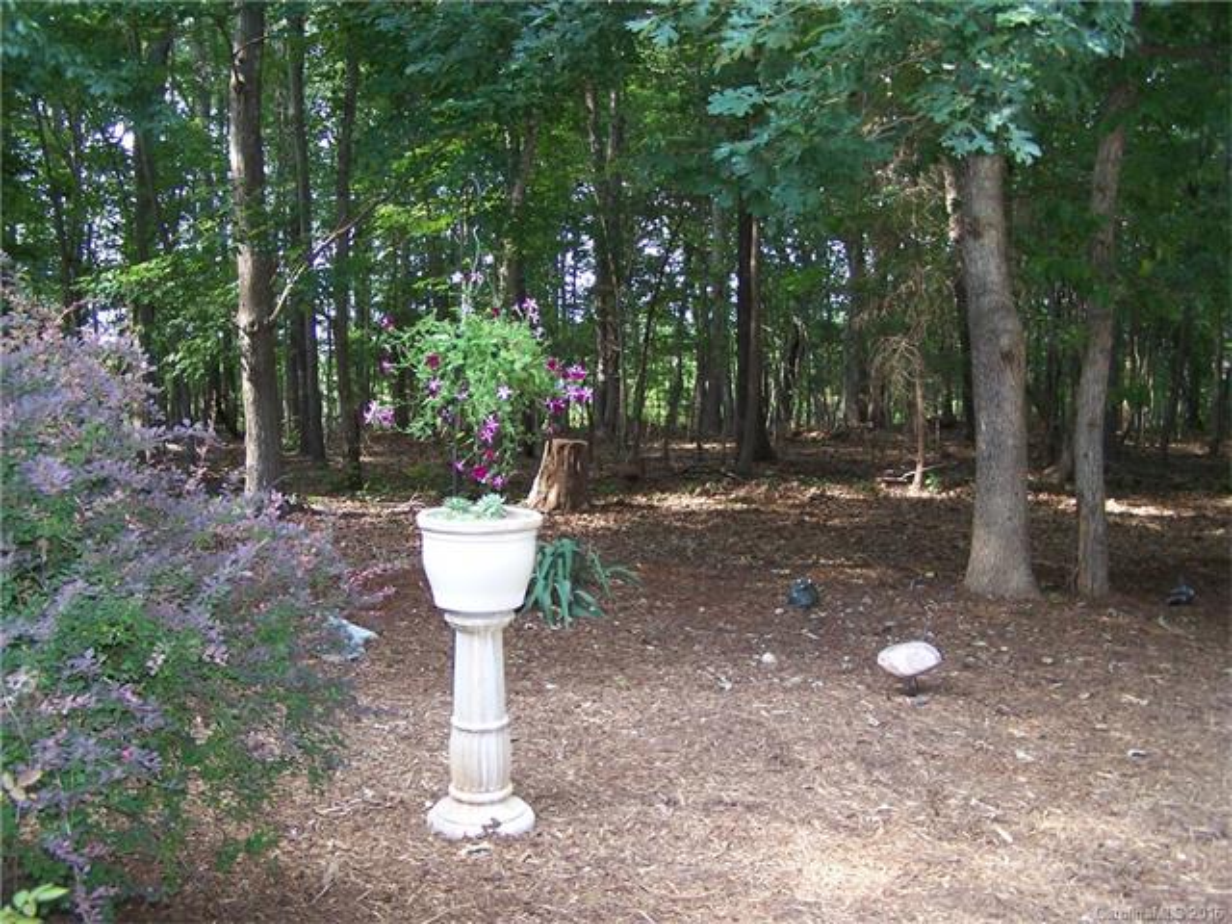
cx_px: 616
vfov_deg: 37.7
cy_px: 462
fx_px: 1352
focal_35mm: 38
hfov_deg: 49.0
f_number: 2.8
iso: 140
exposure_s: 1/60
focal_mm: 6.3
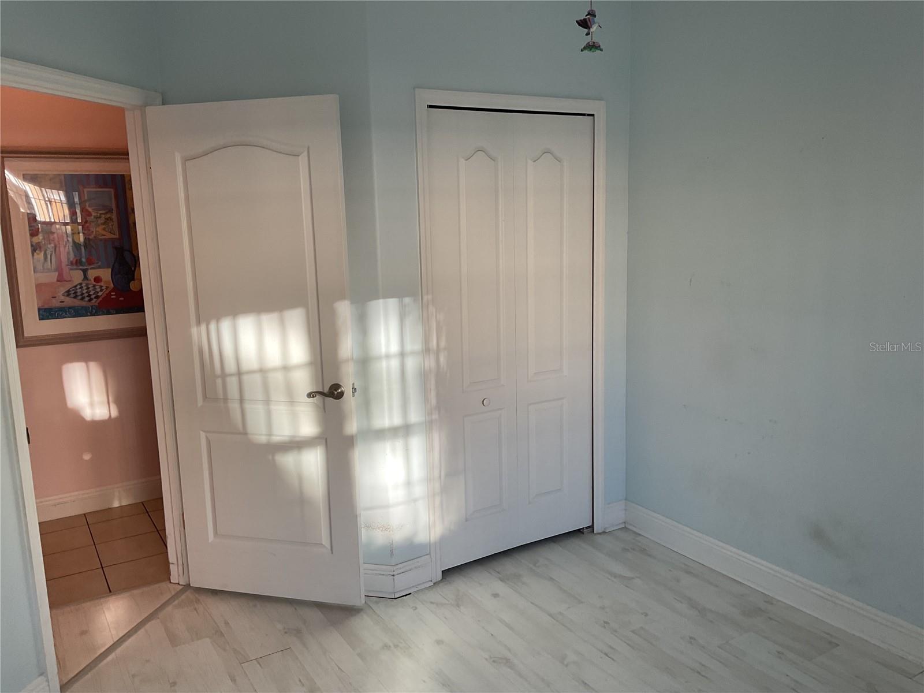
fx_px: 774
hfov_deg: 61.7
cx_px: 462
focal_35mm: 29
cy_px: 346
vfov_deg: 48.2
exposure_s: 1/120
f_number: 1.8
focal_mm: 3
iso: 40
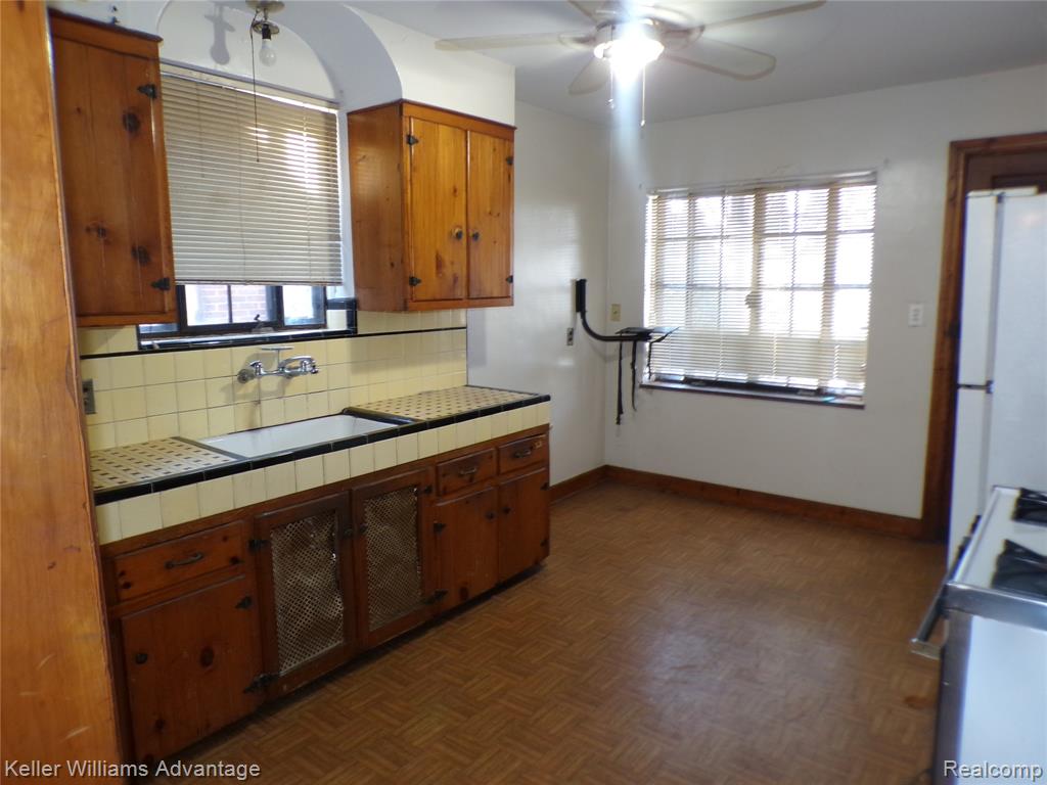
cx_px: 524
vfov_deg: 56.8
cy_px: 392
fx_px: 726
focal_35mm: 24
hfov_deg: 71.6
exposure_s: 1/17
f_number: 3
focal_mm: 4.3
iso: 200
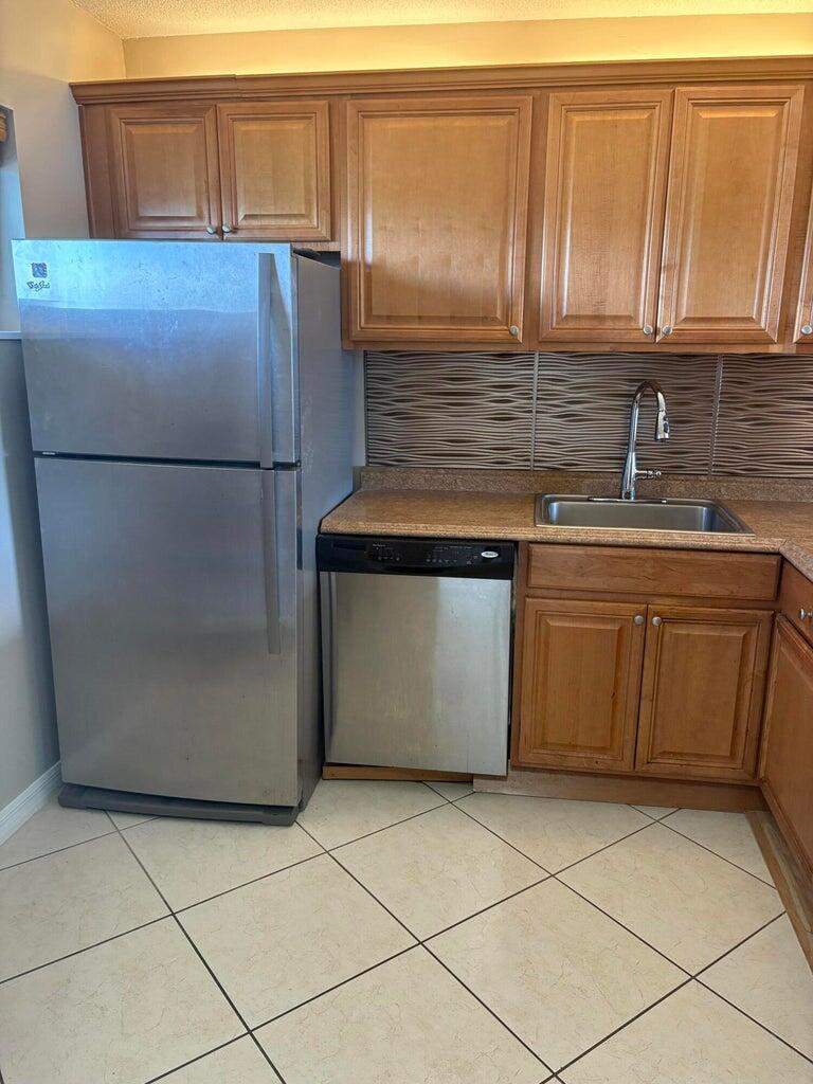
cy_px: 542
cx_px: 406
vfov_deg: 67.3
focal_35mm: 26
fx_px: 814
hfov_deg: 53.1
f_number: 1.6
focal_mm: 5.96
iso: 200
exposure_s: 1/60
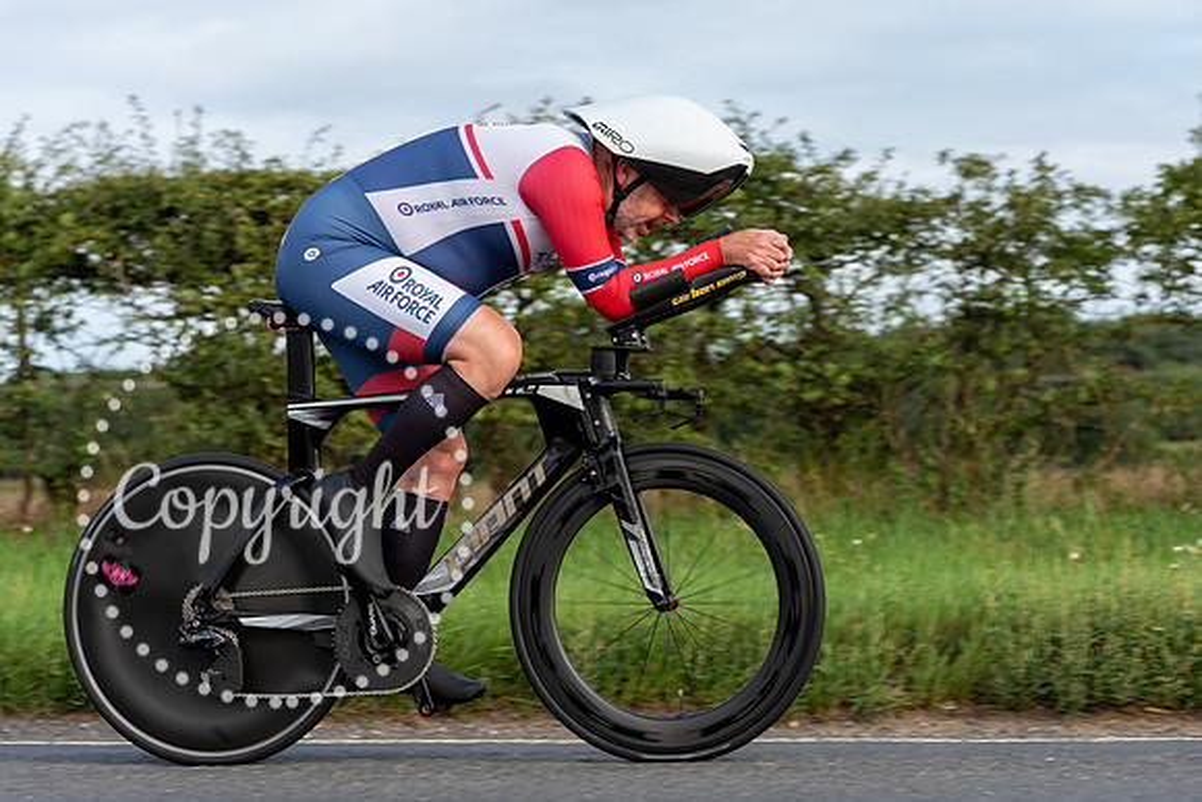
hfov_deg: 21.9
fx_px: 3101
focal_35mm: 93
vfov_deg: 14.7
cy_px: 401
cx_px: 695
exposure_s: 1/640
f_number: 4
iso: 160
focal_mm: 73
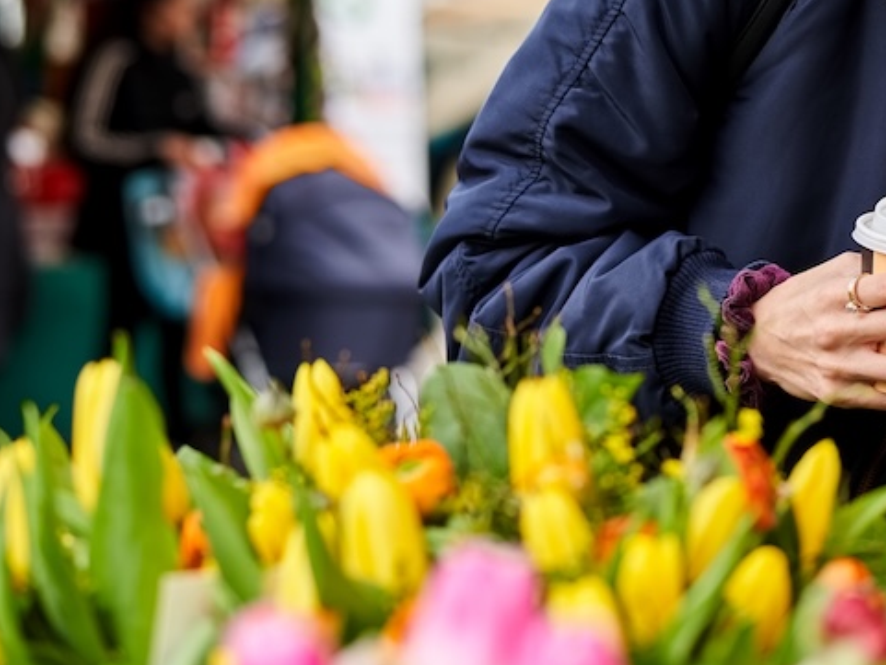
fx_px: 3072
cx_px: 938
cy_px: 70
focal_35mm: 120
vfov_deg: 12.3
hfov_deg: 16.0
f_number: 2
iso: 100
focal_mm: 50
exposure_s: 1/200
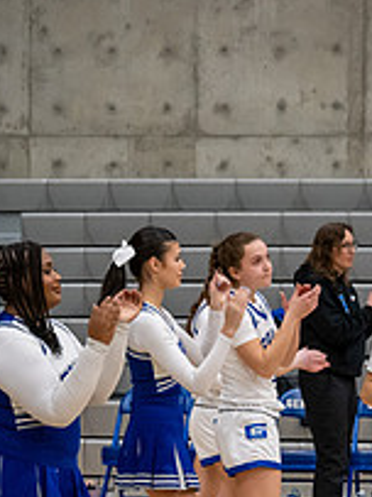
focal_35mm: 198
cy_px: 447
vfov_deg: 9.9
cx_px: 339
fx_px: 2840
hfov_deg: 7.5
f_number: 5.6
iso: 4000
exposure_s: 1/200
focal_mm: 70
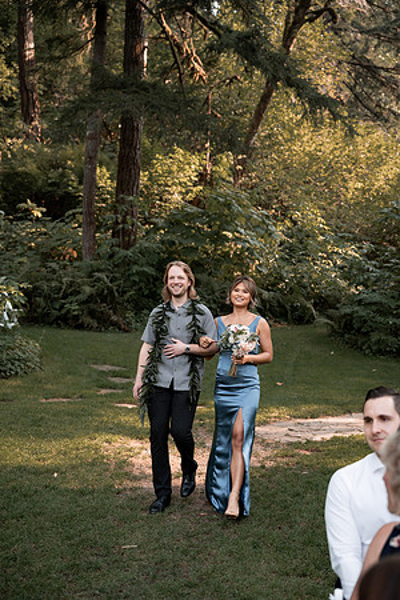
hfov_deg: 28.6
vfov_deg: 41.9
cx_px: 200
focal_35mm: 47
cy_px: 300
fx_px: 783
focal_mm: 47
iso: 200
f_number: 2.8
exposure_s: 1/500
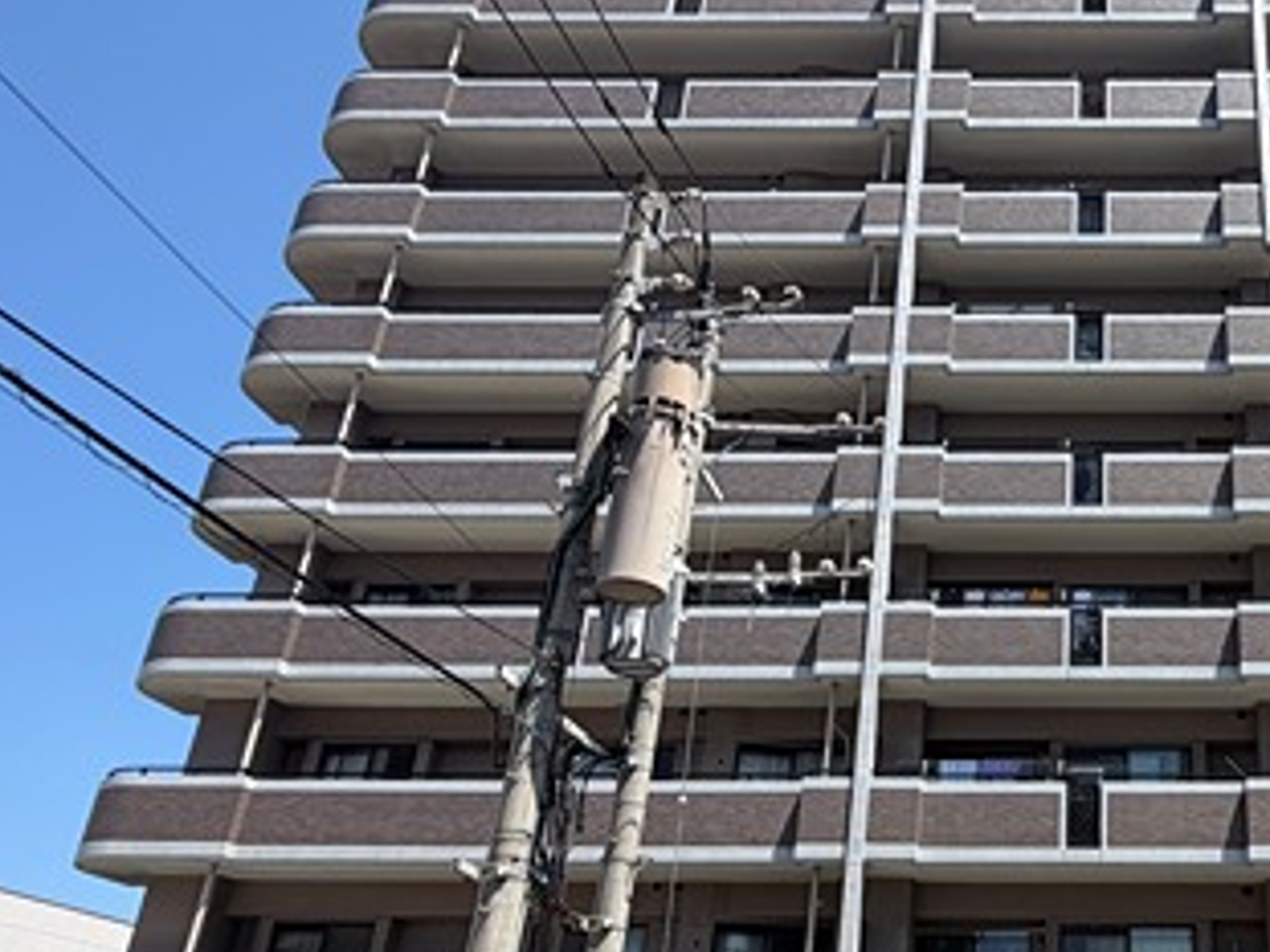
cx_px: 1123
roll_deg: +0.5
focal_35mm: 36
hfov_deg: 46.7
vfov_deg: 39.5
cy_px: 572
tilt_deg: +26.7
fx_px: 1320
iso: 32
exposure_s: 1/770
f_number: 2.2
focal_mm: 2.22
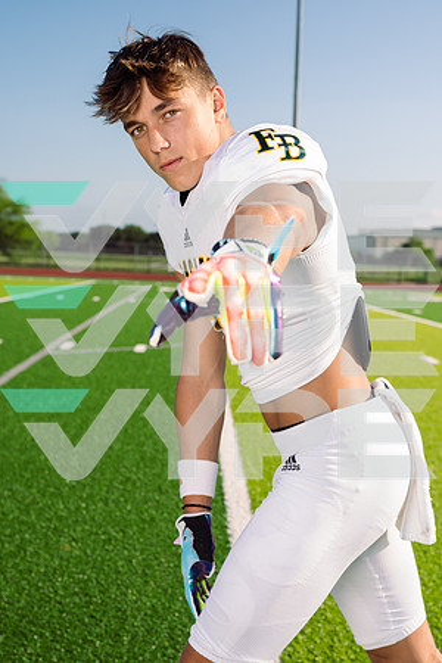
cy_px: 332
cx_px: 221
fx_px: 994
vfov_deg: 36.9
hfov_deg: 25.1
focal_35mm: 54
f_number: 5.6
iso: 50
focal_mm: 54
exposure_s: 1/250
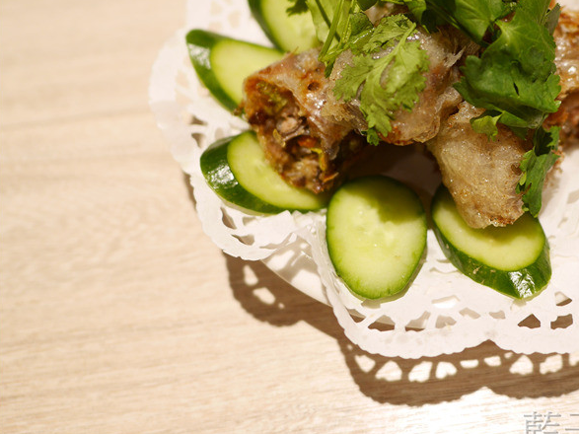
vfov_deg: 31.3
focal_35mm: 46
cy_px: 147
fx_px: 769
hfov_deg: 40.0
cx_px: 440
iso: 200
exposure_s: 1/125
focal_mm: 15
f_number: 2
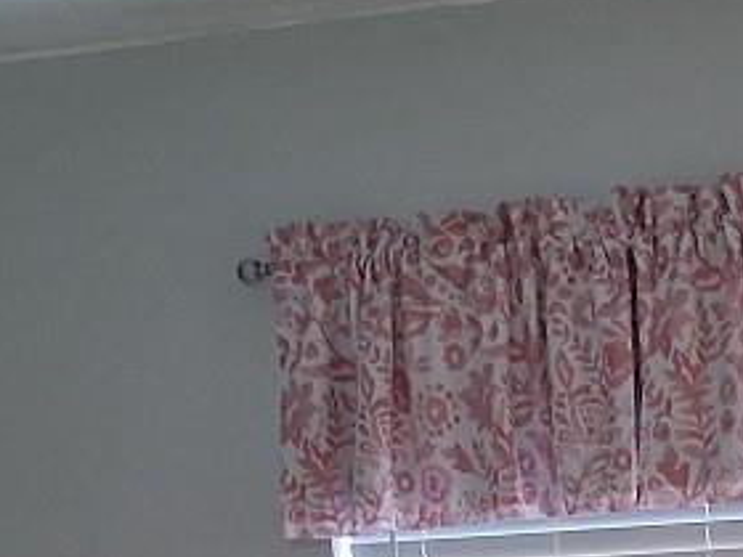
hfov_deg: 15.7
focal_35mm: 124
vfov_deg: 10.8
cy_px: 1138
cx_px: 659
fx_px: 2662
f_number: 1.8
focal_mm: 3.98
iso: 250
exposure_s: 1/60
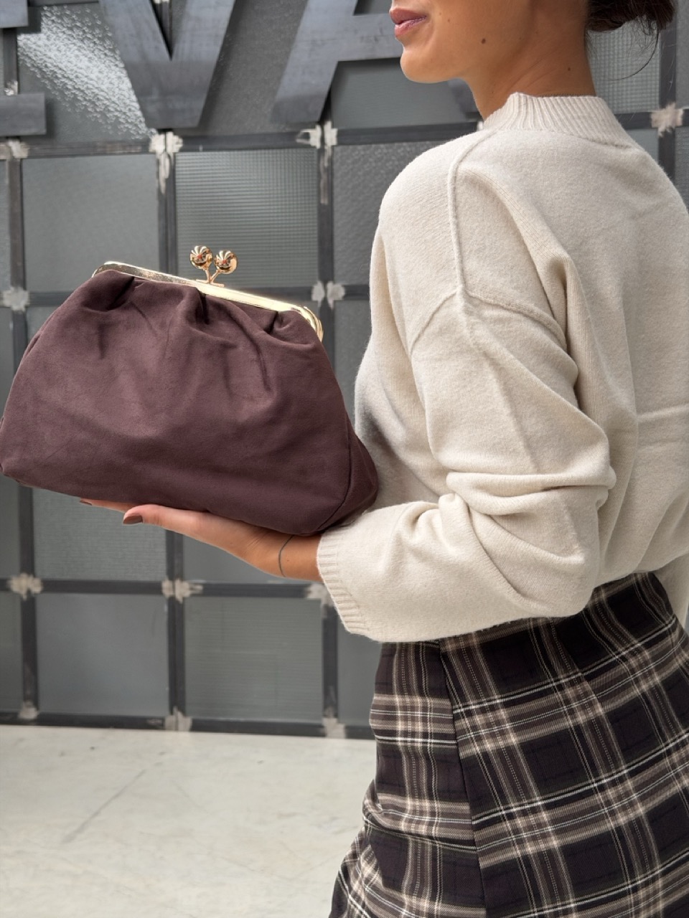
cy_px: 459
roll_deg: +0.9
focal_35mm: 48
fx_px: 1274
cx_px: 344
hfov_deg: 30.3
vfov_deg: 39.7
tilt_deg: -2.9
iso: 100
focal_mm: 6.76
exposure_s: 1/147
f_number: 1.78
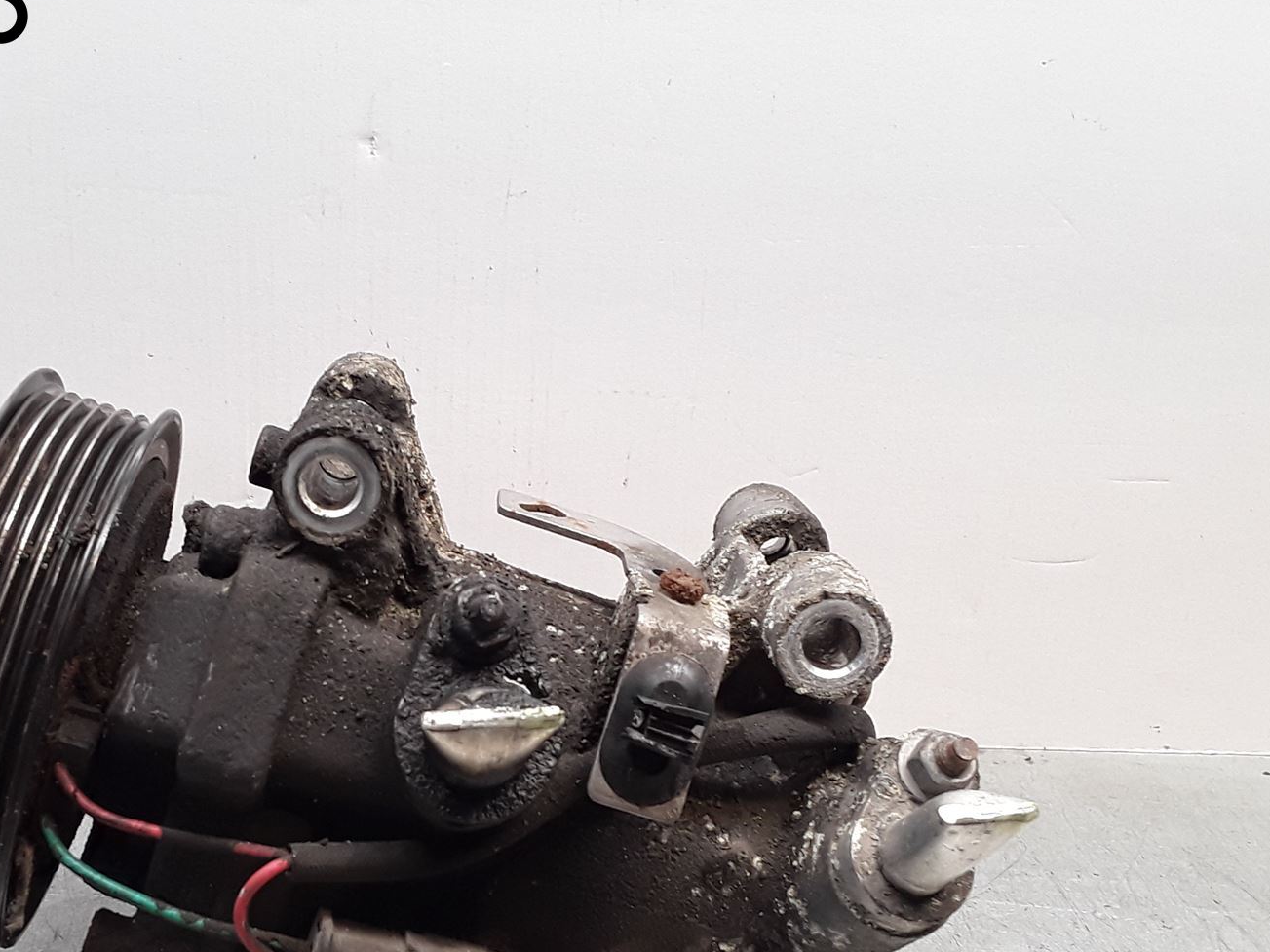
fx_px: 1614
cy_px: 734
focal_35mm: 44
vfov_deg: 32.2
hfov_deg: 42.4
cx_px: 427
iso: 64
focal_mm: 2.91
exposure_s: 1/50
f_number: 1.9
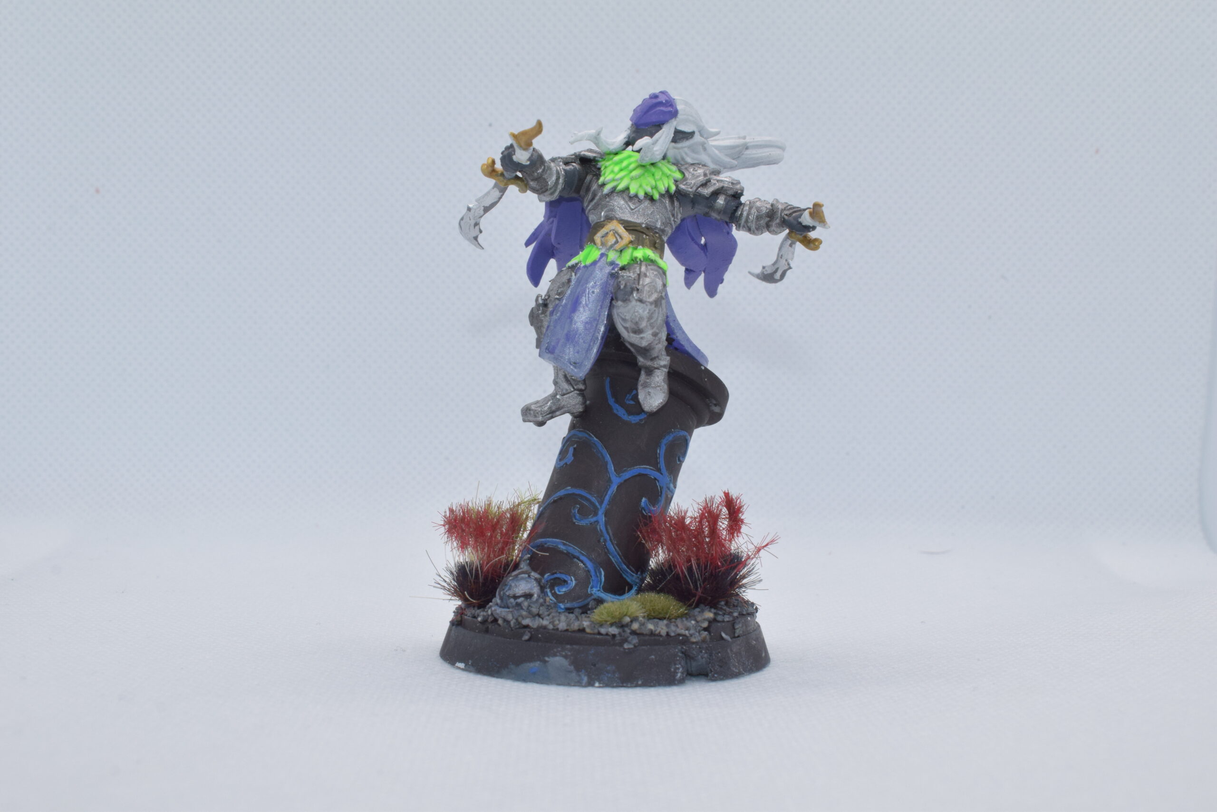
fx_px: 1775
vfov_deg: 25.8
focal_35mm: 52
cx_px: 608
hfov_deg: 37.8
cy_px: 406
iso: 800
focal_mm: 35
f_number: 14
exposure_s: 1/125
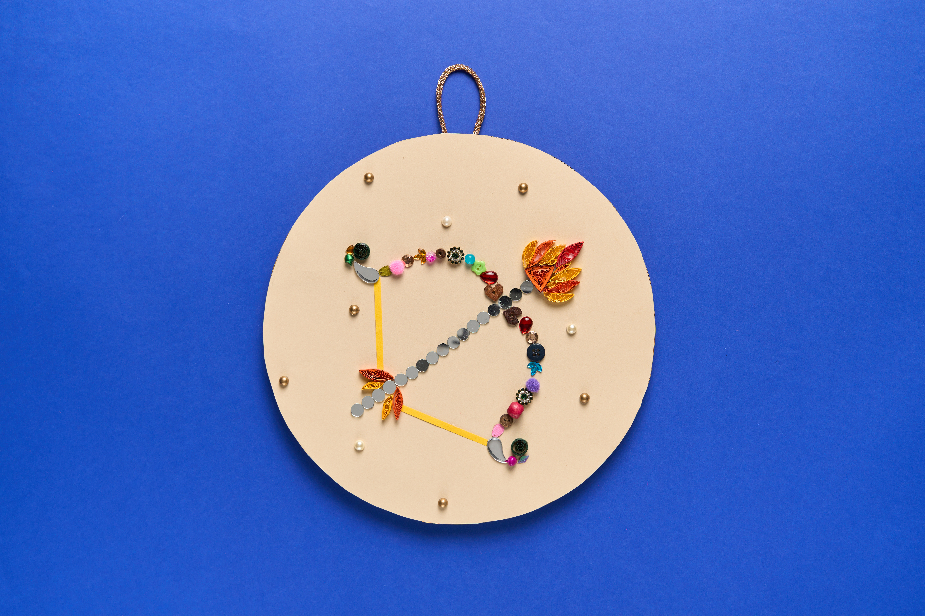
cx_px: 462
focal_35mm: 47
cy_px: 308
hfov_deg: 41.9
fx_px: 1208
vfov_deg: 28.6
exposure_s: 1/100
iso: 125
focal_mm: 47
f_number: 8
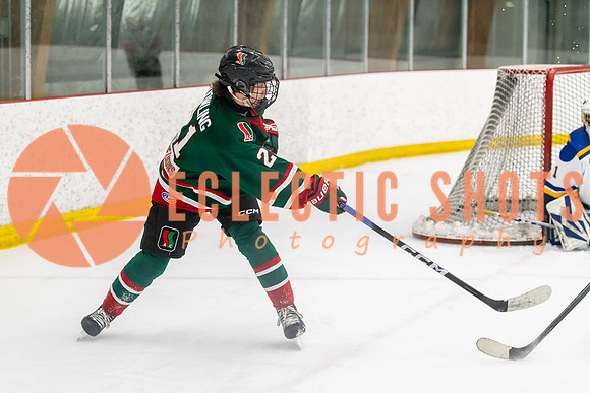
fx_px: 1710
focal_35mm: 104
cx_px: 266
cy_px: 216
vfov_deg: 13.1
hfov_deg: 19.6
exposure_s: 1/800
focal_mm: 95
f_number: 2.8
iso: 3200
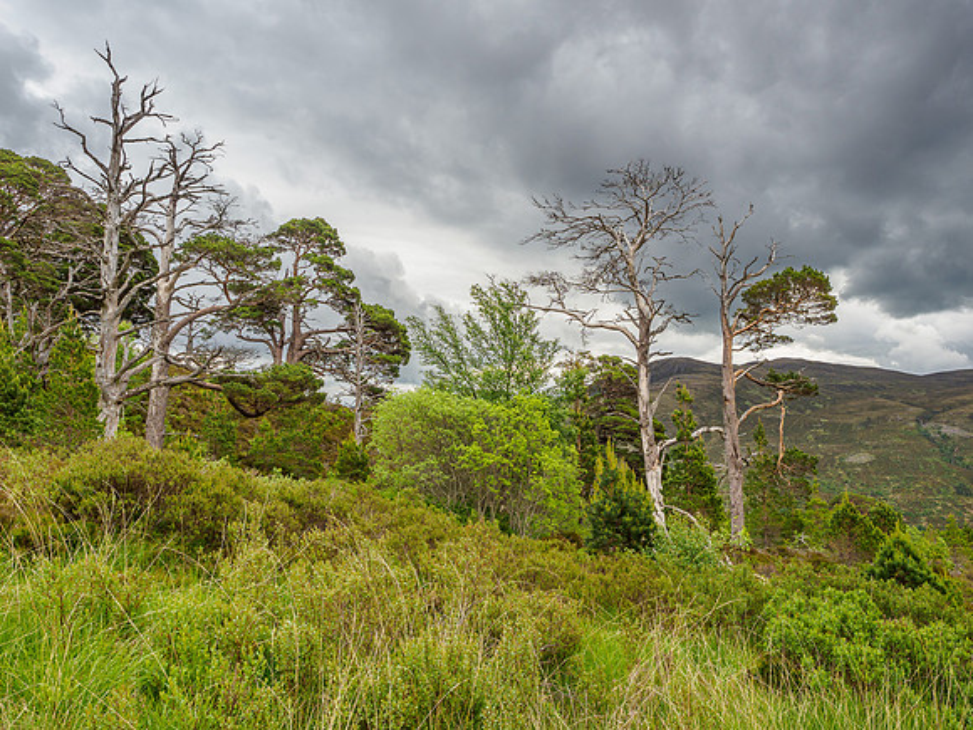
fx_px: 787
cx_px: 486
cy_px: 365
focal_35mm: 28
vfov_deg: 49.7
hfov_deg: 63.4
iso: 200
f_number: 7.1
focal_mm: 14
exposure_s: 1/200
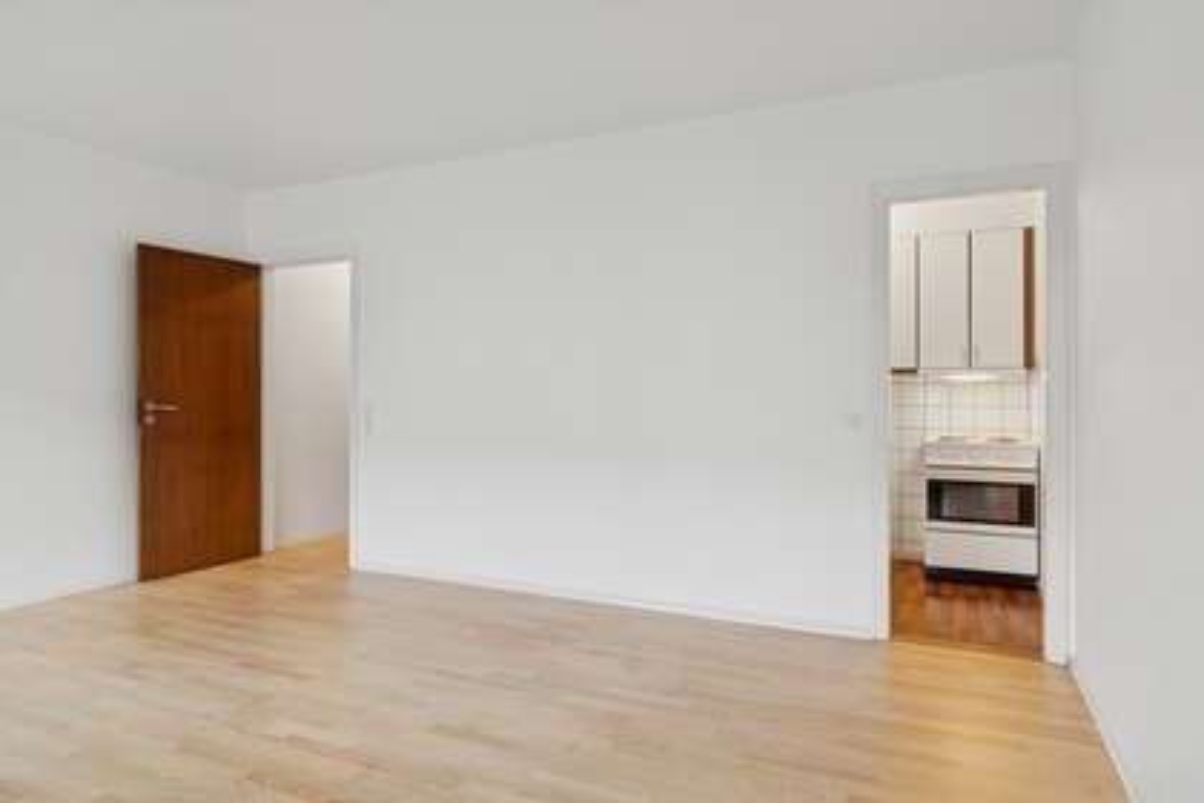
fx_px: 702
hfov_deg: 81.2
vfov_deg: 59.5
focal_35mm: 21
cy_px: 402
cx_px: 602
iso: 200
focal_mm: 14
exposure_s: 1/6
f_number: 8
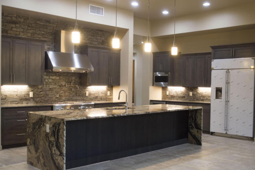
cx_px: 125
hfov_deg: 48.5
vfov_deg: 33.3
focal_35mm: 40
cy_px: 92
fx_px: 283
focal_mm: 24
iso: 400
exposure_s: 1/30
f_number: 4
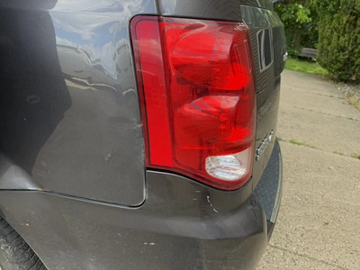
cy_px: 135
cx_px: 180
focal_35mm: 24
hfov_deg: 71.6
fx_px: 250
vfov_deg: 56.8
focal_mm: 6.76
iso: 80
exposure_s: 1/467
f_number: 1.78
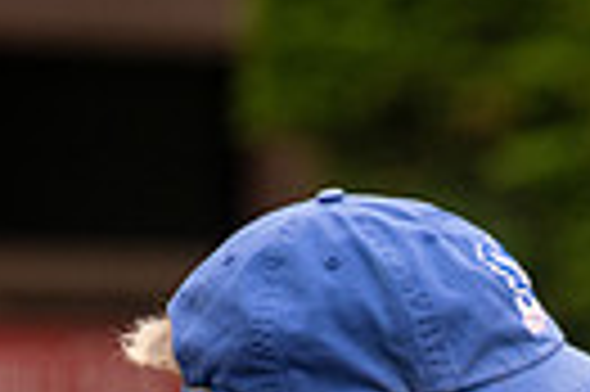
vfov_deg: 1.0
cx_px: 1126
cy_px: 836
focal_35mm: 1333
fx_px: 21819
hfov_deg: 1.5
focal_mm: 300
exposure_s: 1/1250
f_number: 4.5
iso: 500
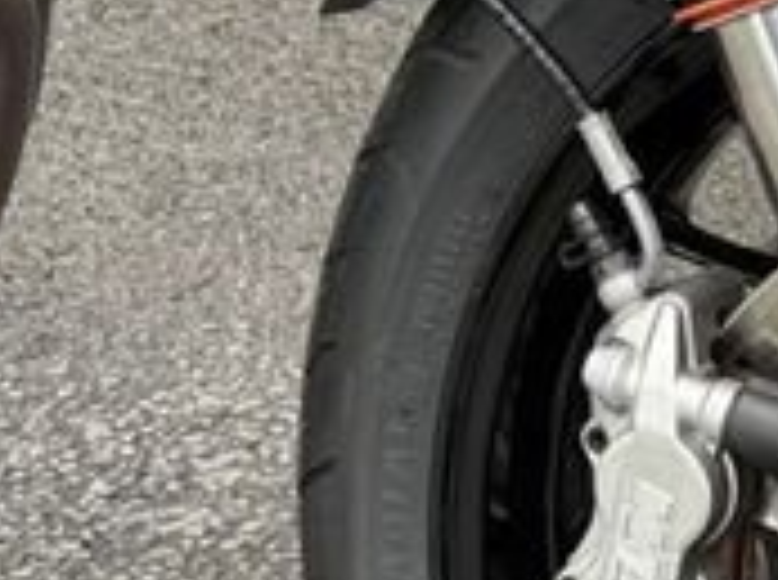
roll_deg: +3.1
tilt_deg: -31.0
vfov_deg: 8.3
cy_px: 540
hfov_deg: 11.0
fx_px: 3992
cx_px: 814
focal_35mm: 178
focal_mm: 6.76
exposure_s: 1/112
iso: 100
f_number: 1.78
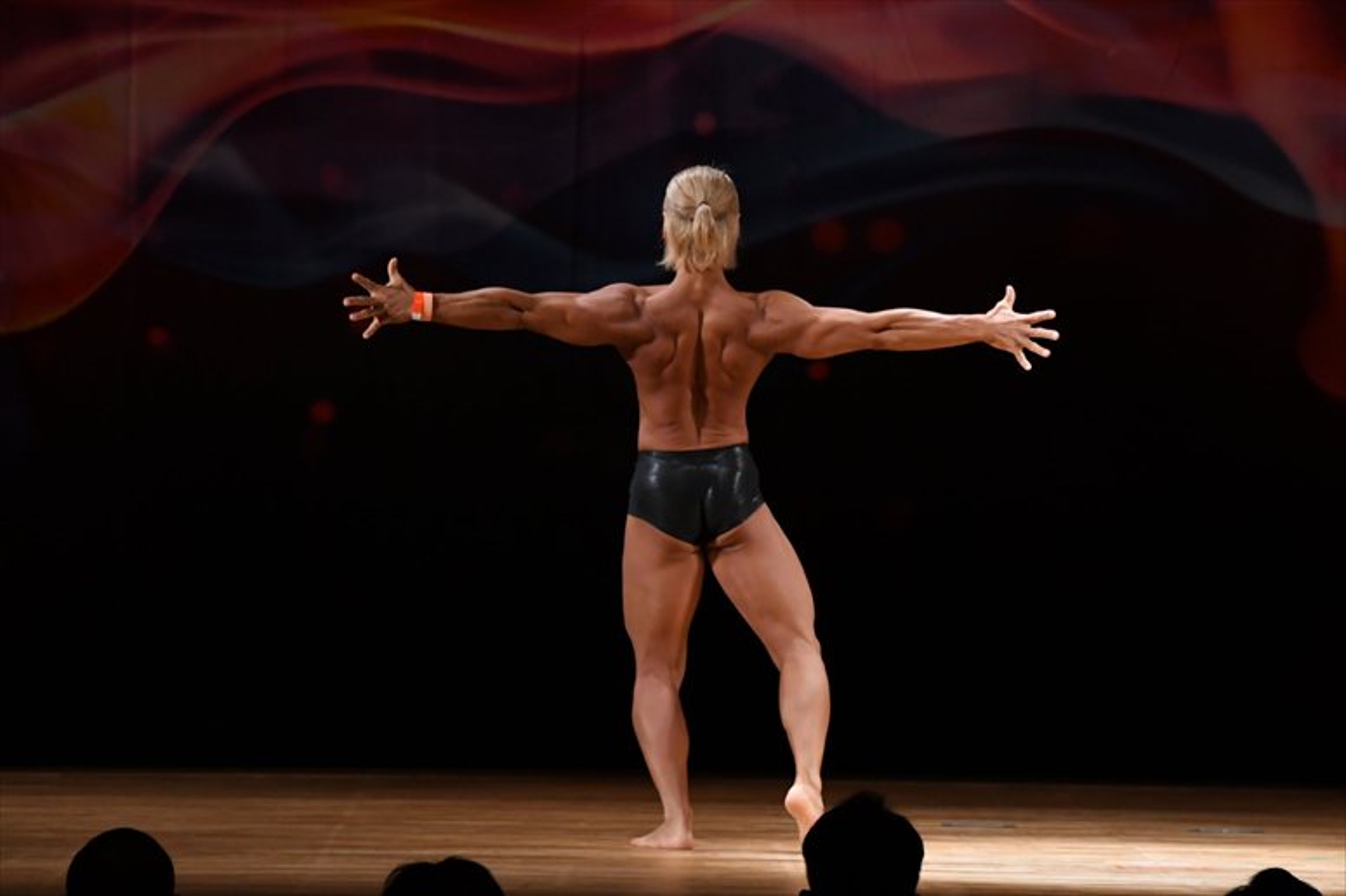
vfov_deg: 5.7
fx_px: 8969
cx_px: 673
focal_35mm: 240
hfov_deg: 8.6
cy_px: 448
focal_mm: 160
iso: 3200
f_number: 5.6
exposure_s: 1/400
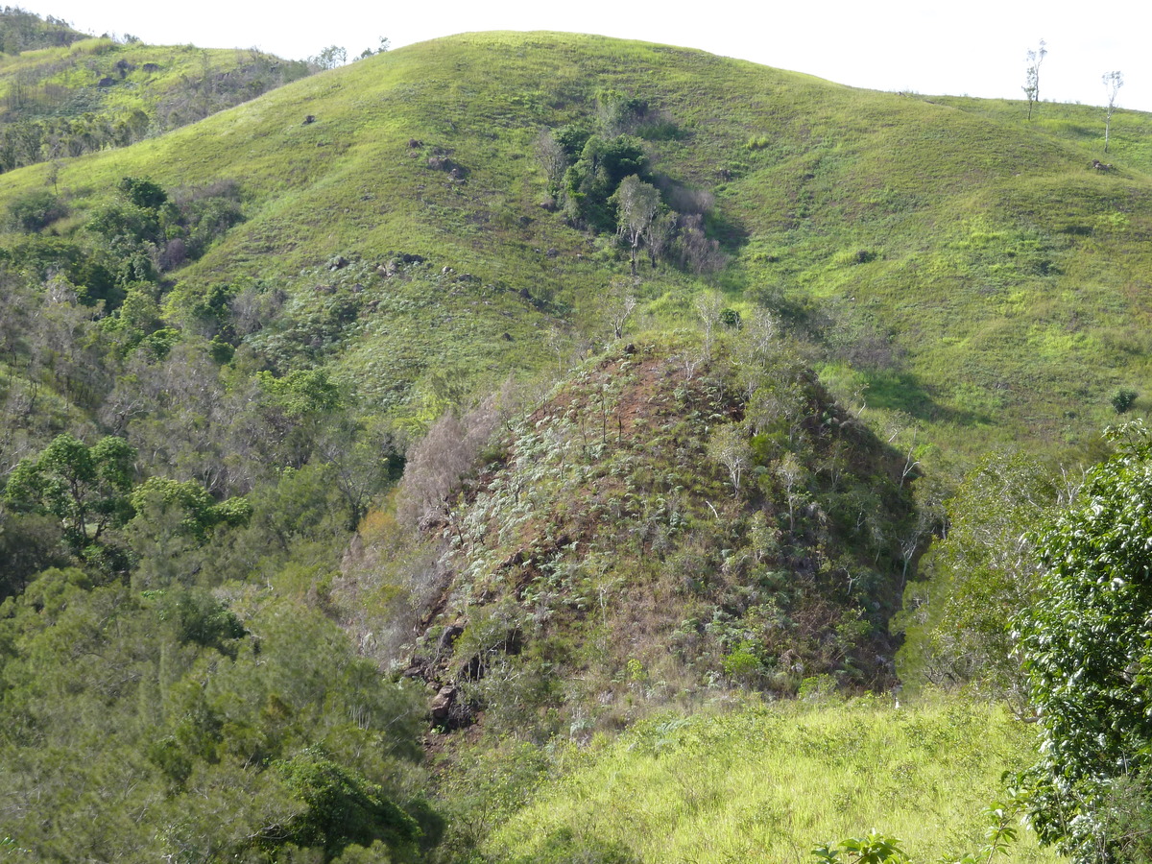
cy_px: 432
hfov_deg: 21.8
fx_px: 2995
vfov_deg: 16.4
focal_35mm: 90
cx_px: 576
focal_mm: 14.7
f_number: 4.3
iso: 80
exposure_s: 1/200
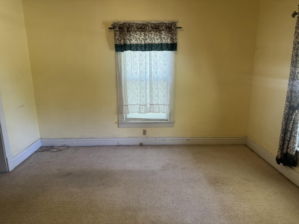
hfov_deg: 71.6
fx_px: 207
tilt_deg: -12.5
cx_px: 150
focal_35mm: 24
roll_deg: +1.1
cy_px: 112
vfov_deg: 56.8
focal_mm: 6.76
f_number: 1.78
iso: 200
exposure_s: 1/120
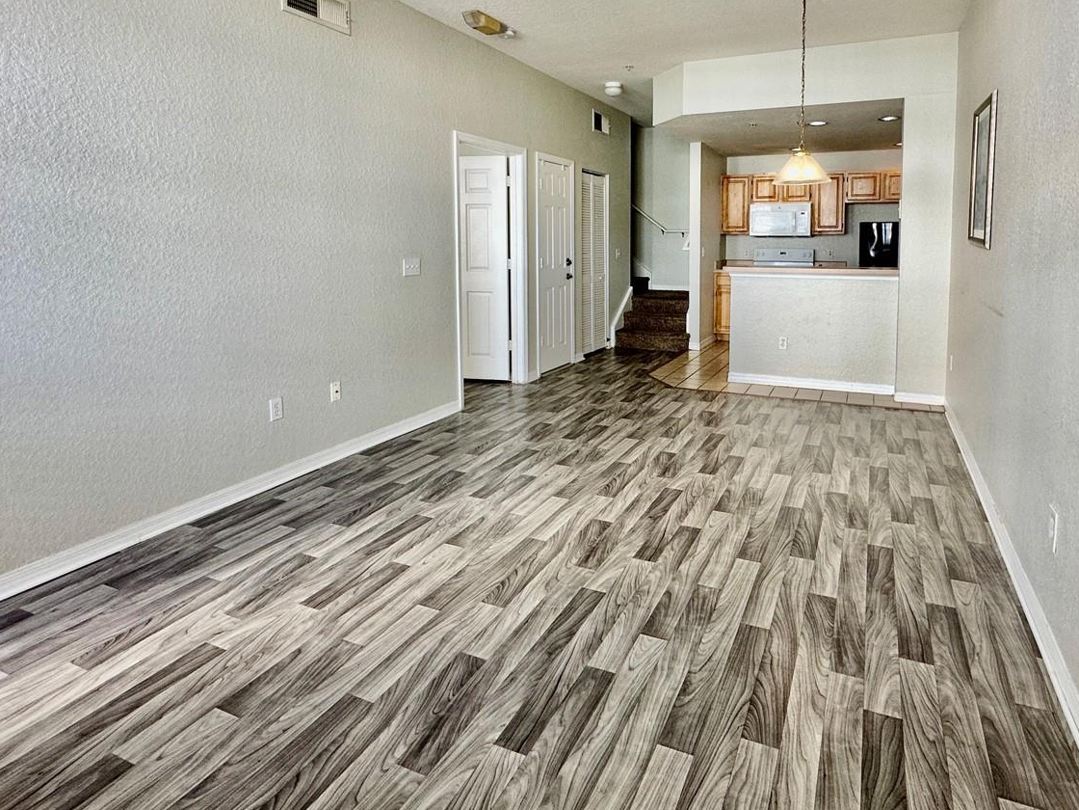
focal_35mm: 20
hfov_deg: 81.1
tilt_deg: -3.5
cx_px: 628
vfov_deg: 64.5
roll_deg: -0.5
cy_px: 280
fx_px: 623
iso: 125
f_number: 2.2
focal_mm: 2.22
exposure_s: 1/120
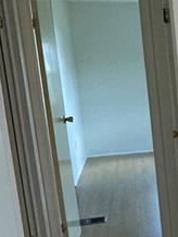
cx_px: 355
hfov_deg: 15.4
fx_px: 527
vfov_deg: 25.2
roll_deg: +3.2
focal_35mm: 77
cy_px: 149
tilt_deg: -10.9
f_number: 2.2
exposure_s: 1/120
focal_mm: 2.22
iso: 125
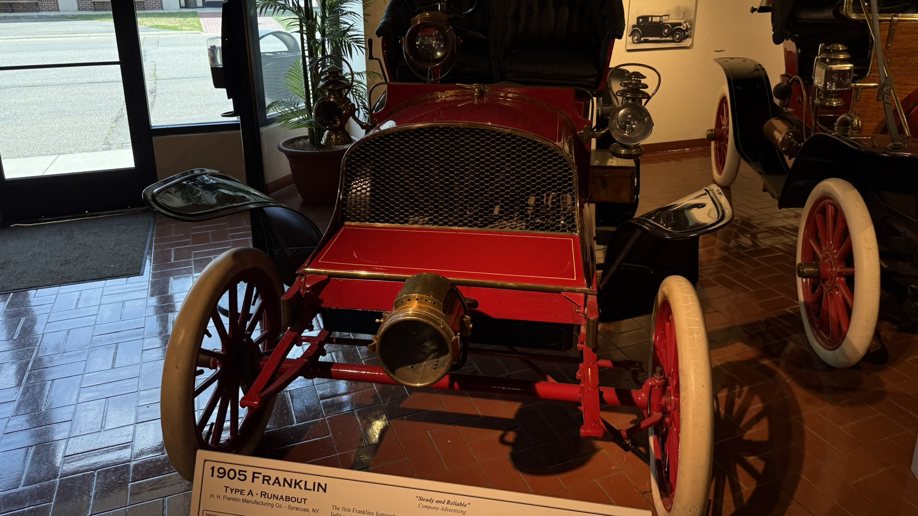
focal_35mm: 27
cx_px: 464
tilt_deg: -18.5
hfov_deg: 69.9
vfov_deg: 42.3
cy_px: 172
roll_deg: -0.4
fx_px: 657
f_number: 1.78
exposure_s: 1/120
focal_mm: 6.76
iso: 80
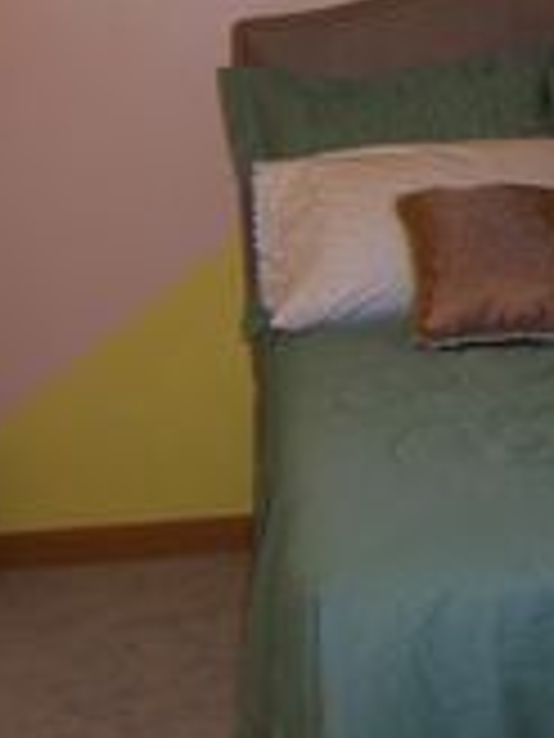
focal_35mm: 81
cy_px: 184
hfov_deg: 17.6
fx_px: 1728
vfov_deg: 23.9
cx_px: 613
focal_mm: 6
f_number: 2.8
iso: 125
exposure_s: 1/15
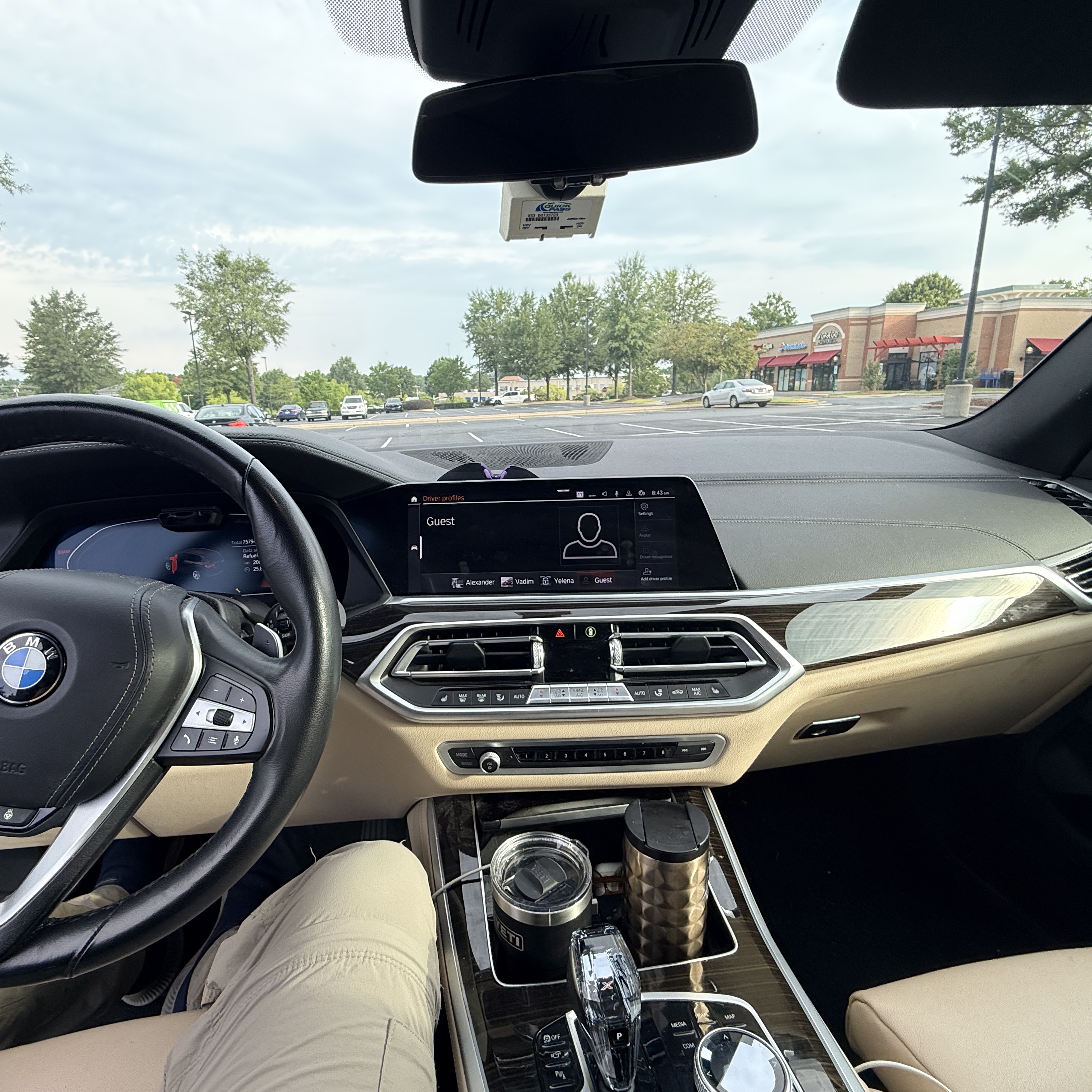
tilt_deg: -13.4
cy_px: 541
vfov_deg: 84.0
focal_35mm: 17
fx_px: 607
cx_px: 495
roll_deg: +1.9
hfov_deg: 83.7
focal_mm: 2.22
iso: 64
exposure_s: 1/298
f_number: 2.2
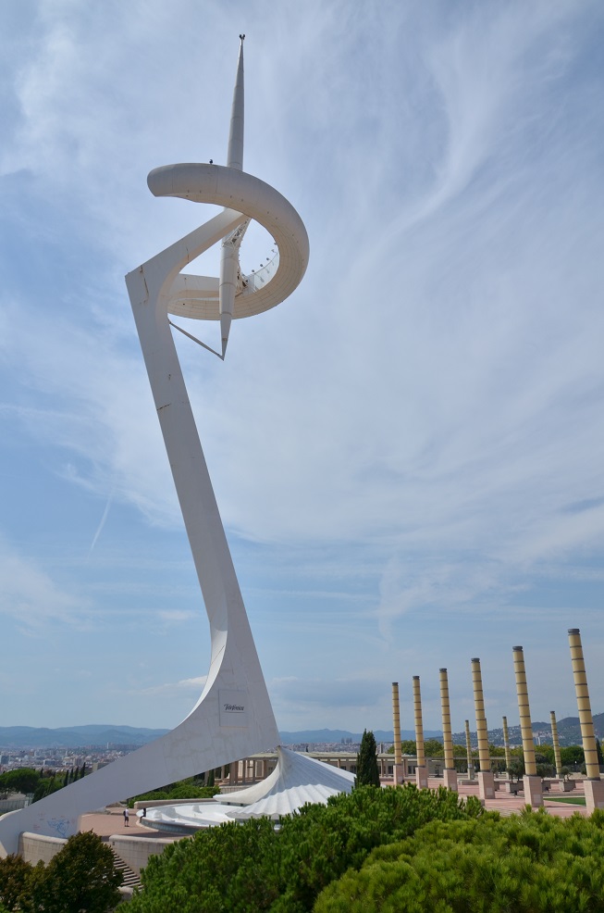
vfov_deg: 67.5
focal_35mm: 27
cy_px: 456
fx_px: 683
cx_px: 302
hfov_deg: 47.7
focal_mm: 18
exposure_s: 1/500
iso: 160
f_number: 8
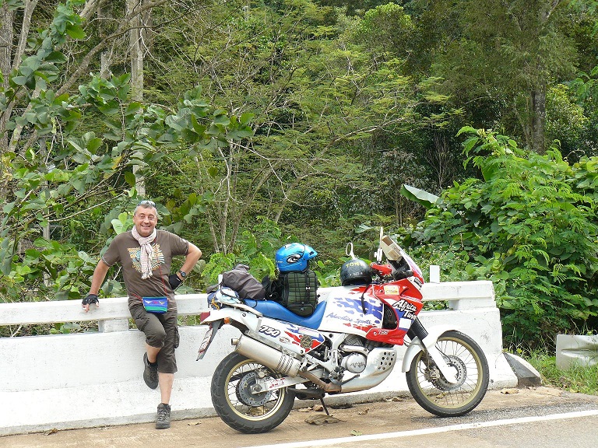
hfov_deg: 29.0
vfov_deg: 21.9
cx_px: 299
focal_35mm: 67
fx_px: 1157
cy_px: 224
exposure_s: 1/125
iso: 100
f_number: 4
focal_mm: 11.2
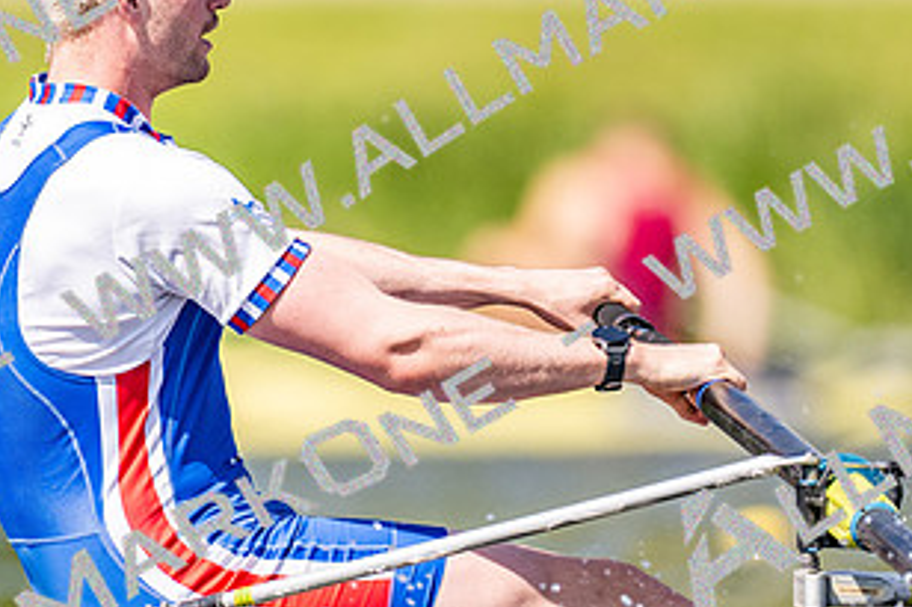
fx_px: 42941
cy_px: 349
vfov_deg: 0.8
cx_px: 426
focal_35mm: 1696
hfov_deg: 1.2
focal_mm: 600
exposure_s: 1/2500
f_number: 4
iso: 360
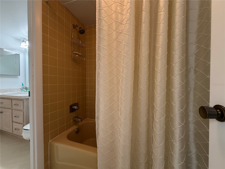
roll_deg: +0.6
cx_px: 112
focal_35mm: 14
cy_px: 84
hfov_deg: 102.1
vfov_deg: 85.7
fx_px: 91
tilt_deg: -0.8
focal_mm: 2.22
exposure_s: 1/120
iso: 250
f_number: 2.2
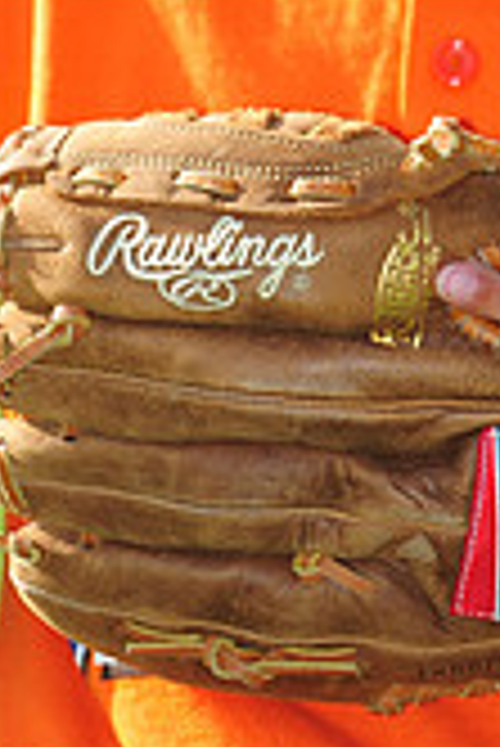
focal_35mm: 698
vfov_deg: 2.9
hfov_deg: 2.0
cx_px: 432
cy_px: -153
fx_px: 14510
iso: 200
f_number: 4
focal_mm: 200
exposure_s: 1/800
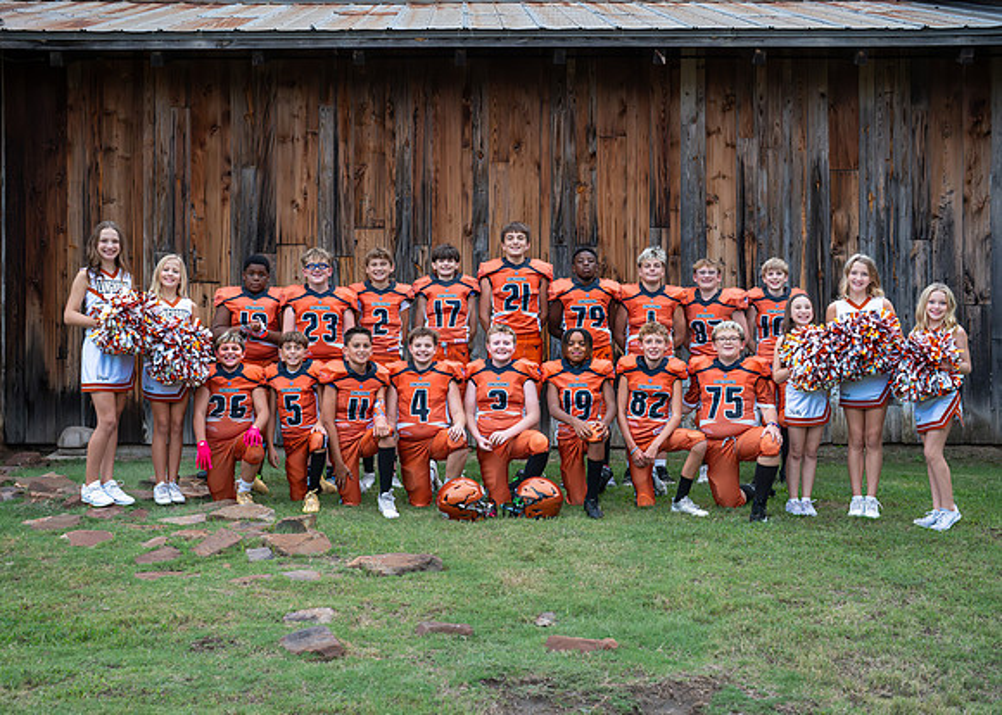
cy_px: 358
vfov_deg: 26.7
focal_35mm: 53
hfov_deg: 36.8
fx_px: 1505
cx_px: 465
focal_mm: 50
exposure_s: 1/500
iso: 4000
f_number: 4
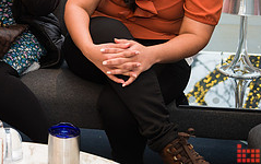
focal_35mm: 79
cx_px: -2
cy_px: -10
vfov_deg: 16.2
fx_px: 563
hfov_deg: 24.8
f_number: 3.2
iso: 400
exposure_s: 1/125
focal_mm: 32
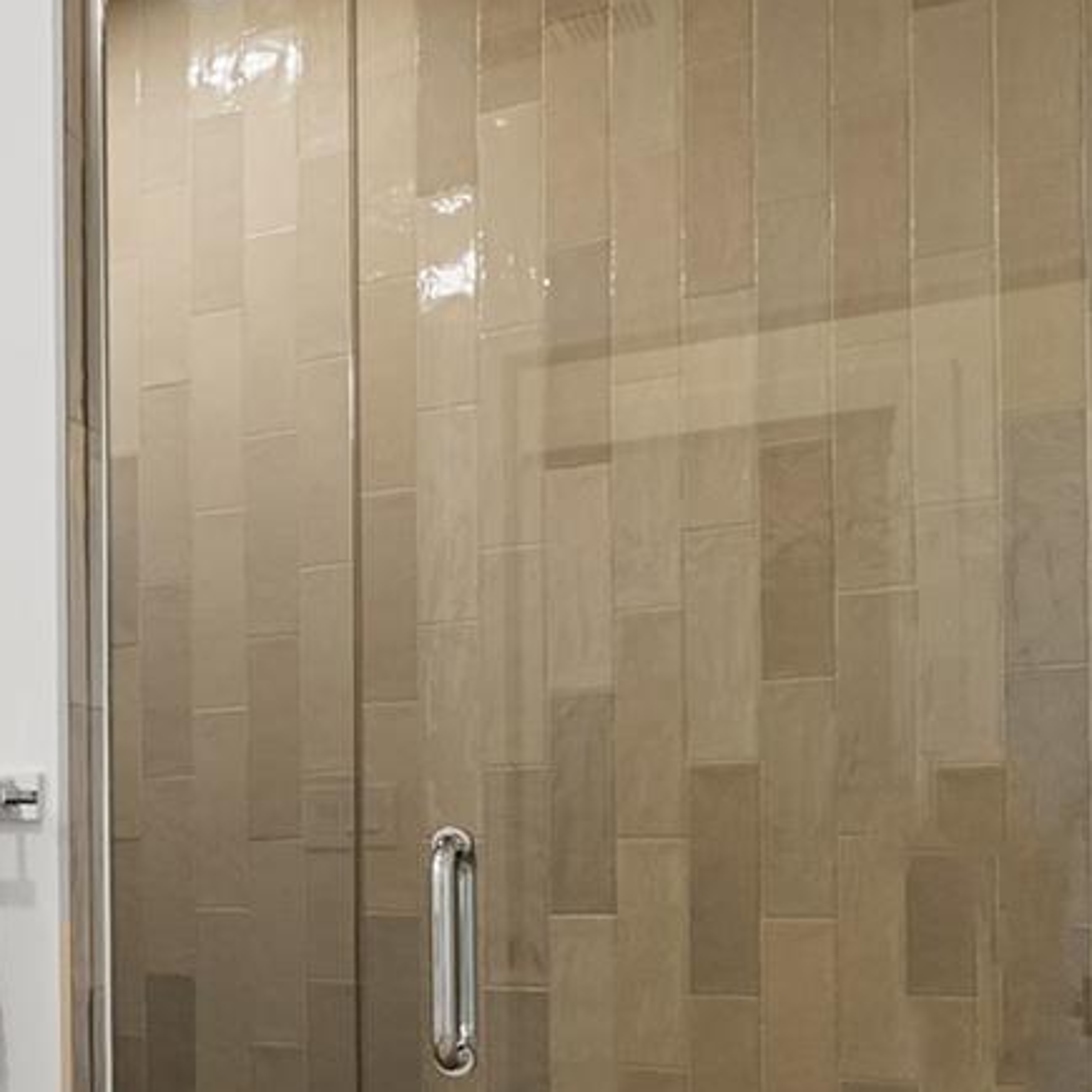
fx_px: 1840
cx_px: -668
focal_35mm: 52
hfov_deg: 23.8
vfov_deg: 32.3
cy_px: 856
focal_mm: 16.5
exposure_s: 1/2.5
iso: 640
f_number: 8
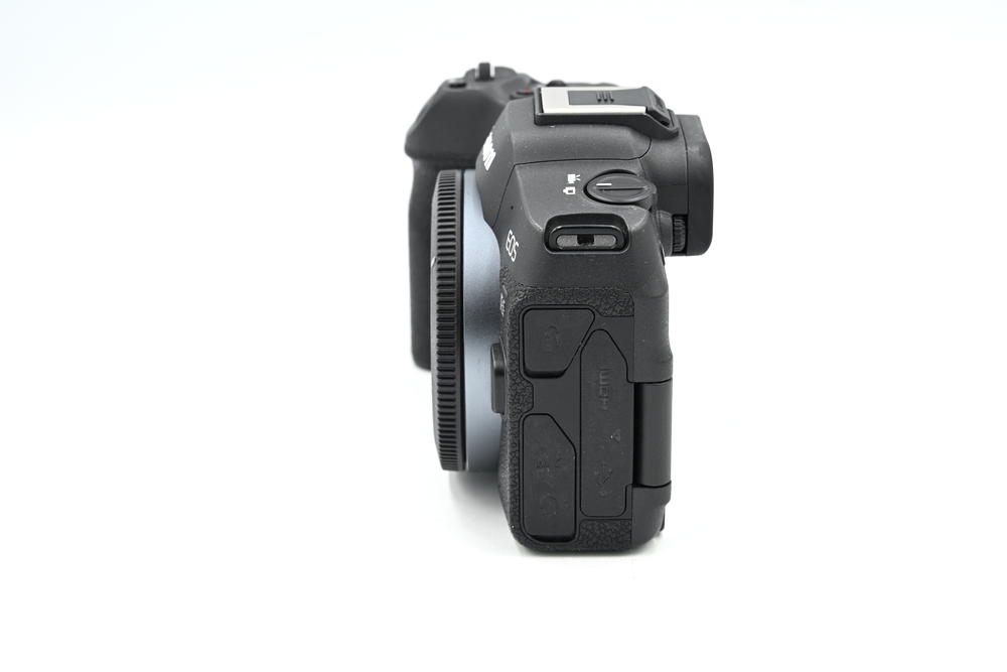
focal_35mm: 75
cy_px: 336
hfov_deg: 27.0
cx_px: 504
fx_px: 2098
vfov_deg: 18.2
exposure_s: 1/30
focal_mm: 75
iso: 200
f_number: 11
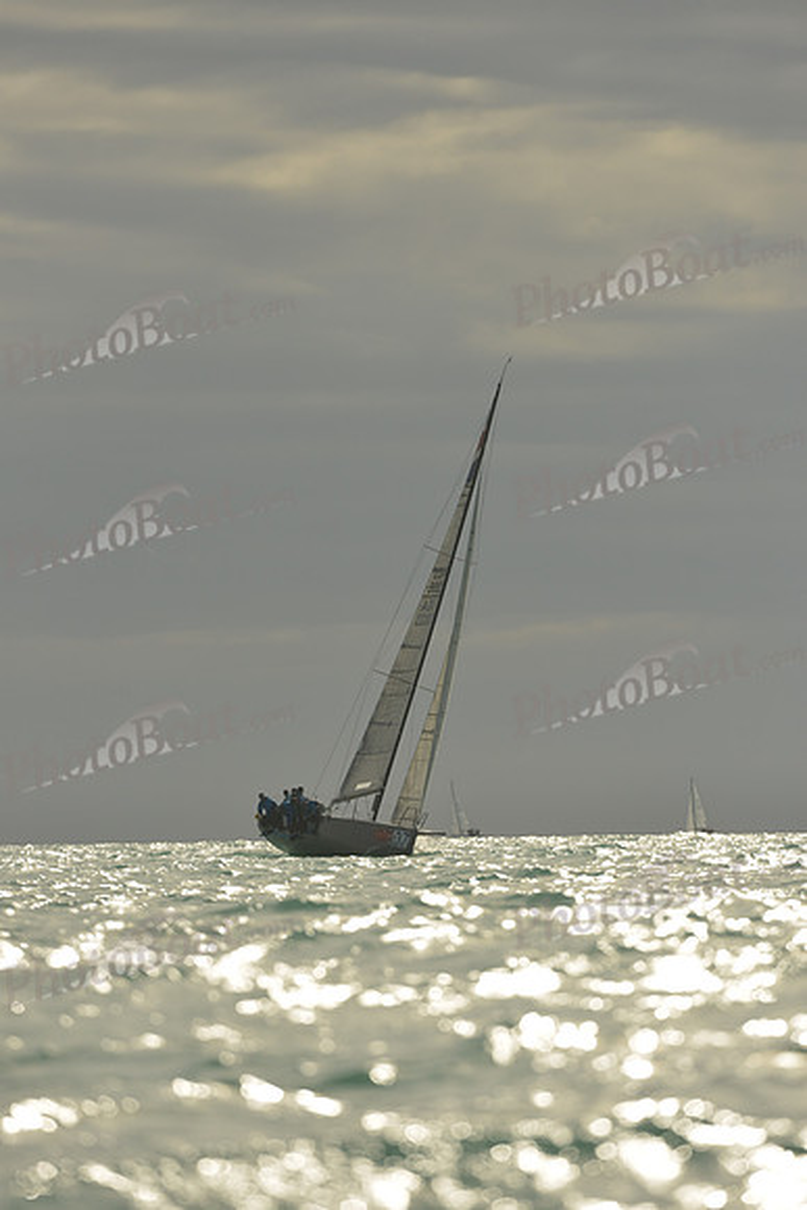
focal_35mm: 400
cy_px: 605
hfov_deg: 3.4
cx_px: 404
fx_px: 13441
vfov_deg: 5.2
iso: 250
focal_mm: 400
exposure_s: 1/3200
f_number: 6.3
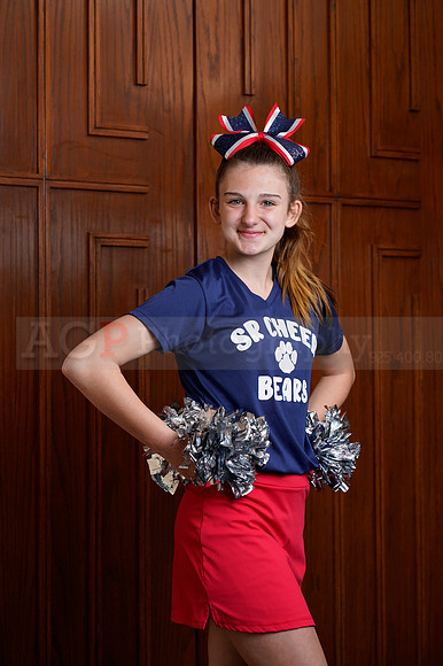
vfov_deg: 23.9
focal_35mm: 85
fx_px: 1571
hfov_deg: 16.1
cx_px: 222
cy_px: 333
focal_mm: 85
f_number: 5.6
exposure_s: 1/250
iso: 200
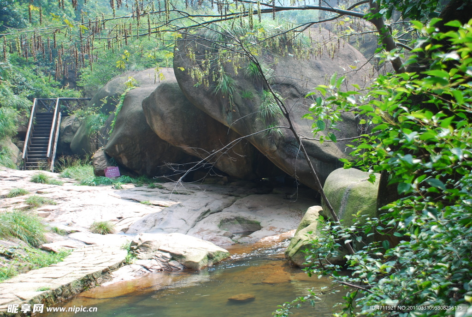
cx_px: 236
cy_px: 158
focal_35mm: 48
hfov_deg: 41.0
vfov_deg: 28.2
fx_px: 631
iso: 100
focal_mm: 32
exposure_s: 1/125
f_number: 4.5
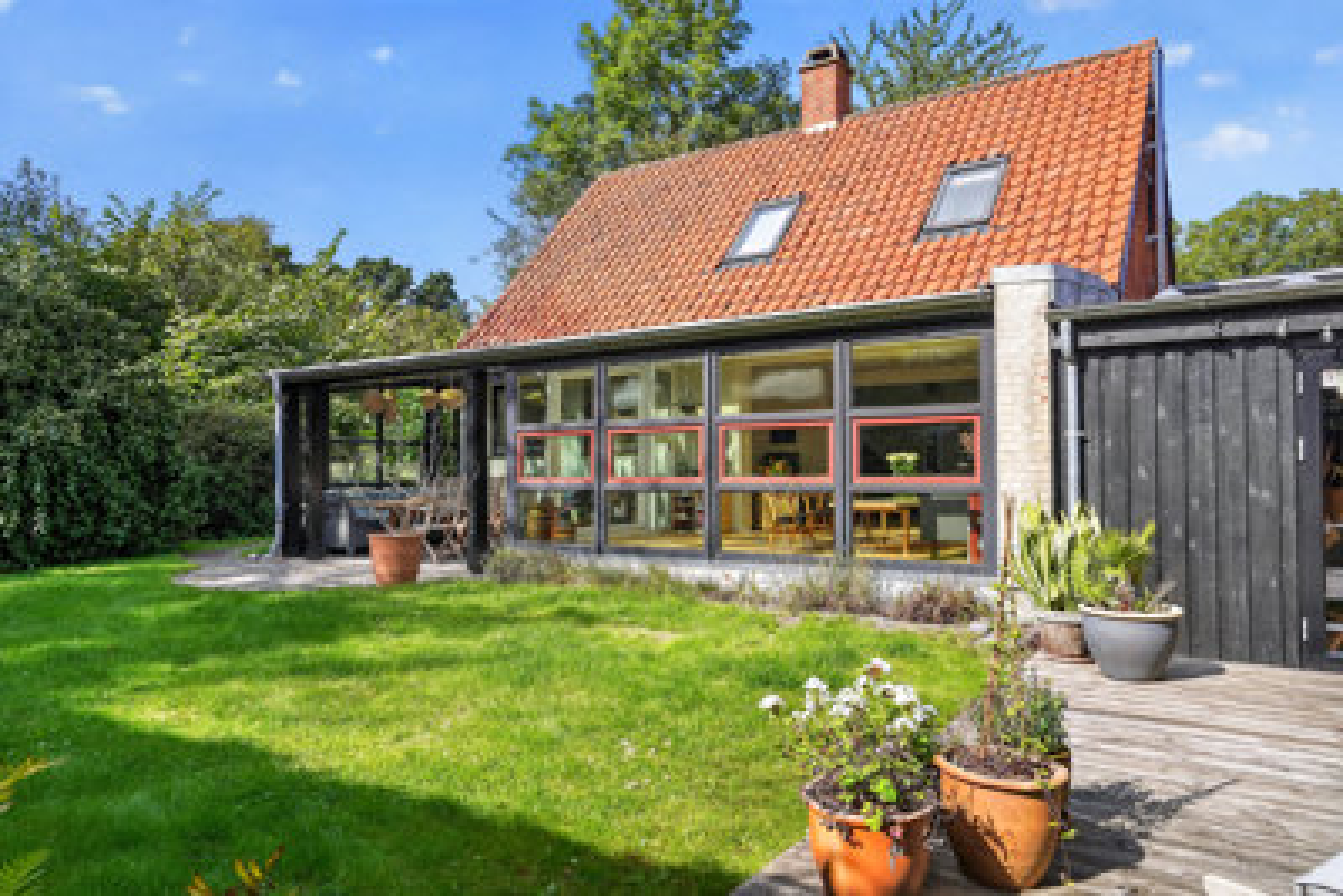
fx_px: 896
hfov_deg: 73.7
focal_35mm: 24
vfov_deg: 53.2
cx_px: 672
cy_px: 448
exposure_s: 1/125
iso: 400
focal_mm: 24
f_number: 8
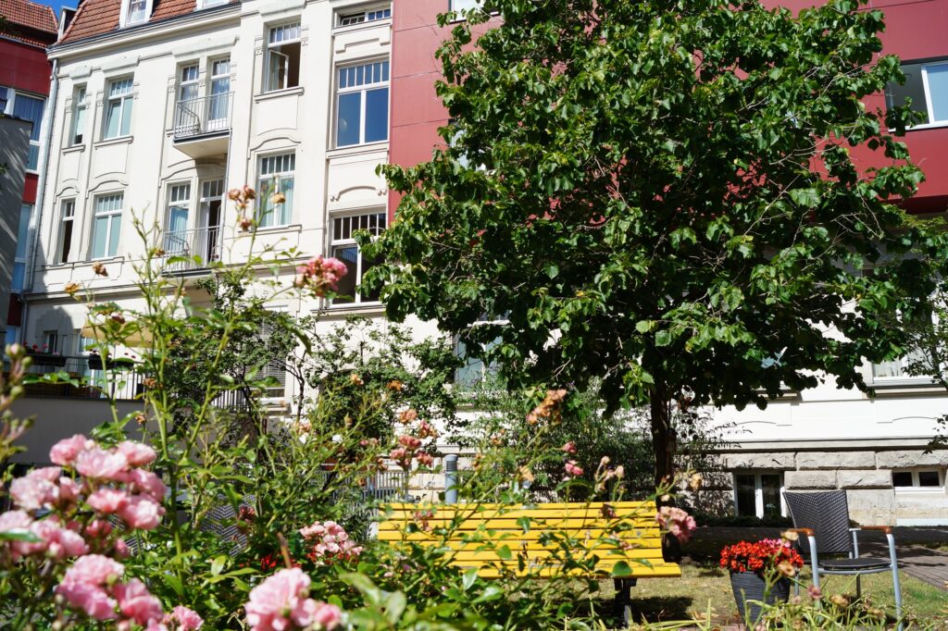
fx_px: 711
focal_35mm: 27
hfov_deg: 67.4
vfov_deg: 47.9
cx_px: 474
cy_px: 316
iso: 100
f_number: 10
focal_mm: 18
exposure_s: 1/200
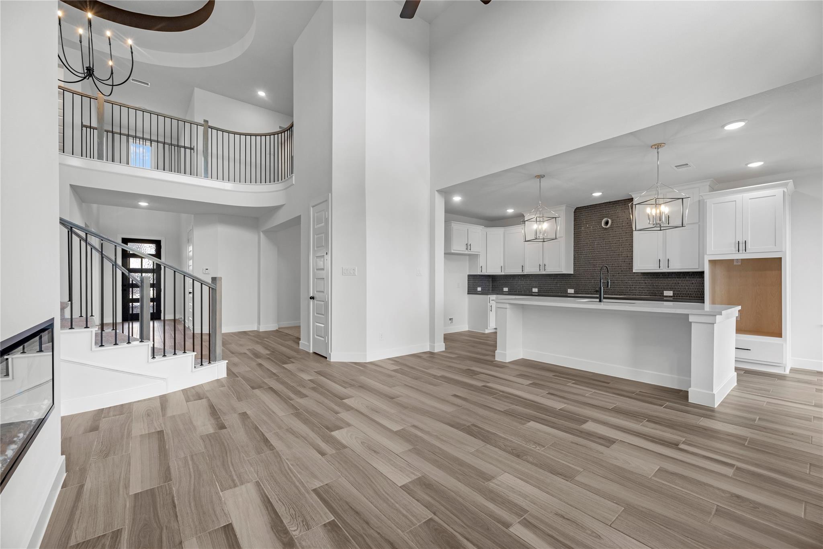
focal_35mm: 14
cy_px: 274
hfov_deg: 104.2
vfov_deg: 81.2
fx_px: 320
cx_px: 412
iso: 250
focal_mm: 14
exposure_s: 1/250
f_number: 9
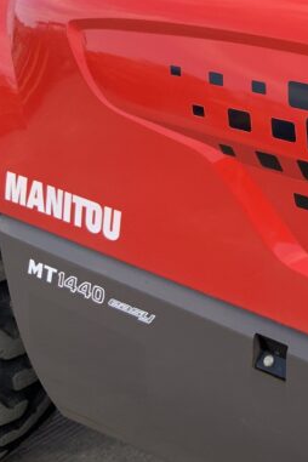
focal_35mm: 81
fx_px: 1039
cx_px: 437
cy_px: 18
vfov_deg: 24.1
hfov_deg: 15.7
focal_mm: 3
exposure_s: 1/770
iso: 16
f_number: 1.8
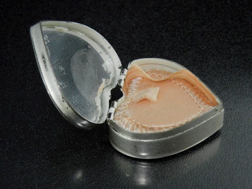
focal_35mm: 89
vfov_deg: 16.6
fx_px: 648
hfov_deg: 22.0
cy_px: 94
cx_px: 126
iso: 800
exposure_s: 1/30
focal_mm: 16
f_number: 8.8
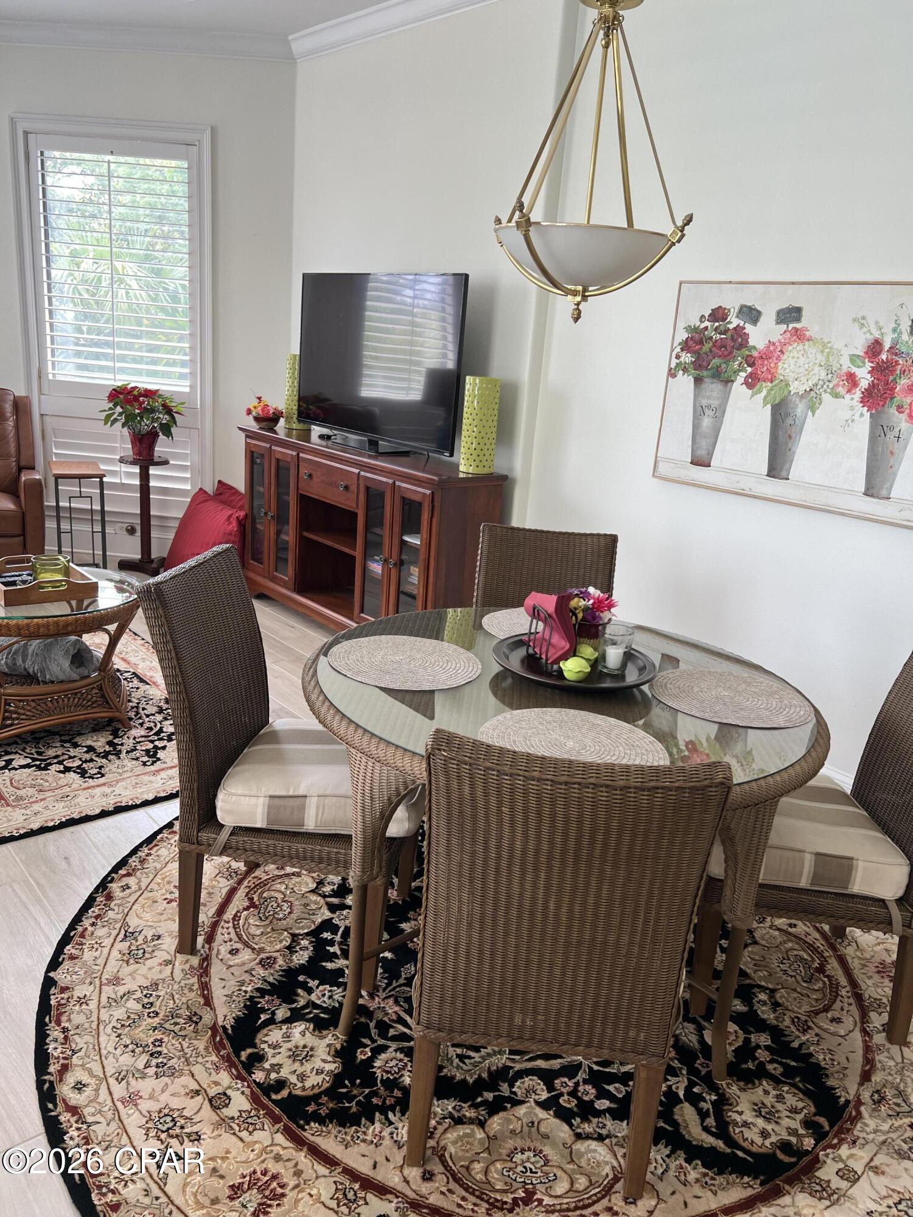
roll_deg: -4.6
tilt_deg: -17.0
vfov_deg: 67.3
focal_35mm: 26
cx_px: 456
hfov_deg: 53.1
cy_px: 608
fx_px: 914
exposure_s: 1/121
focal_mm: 5.7
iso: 80
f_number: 1.5
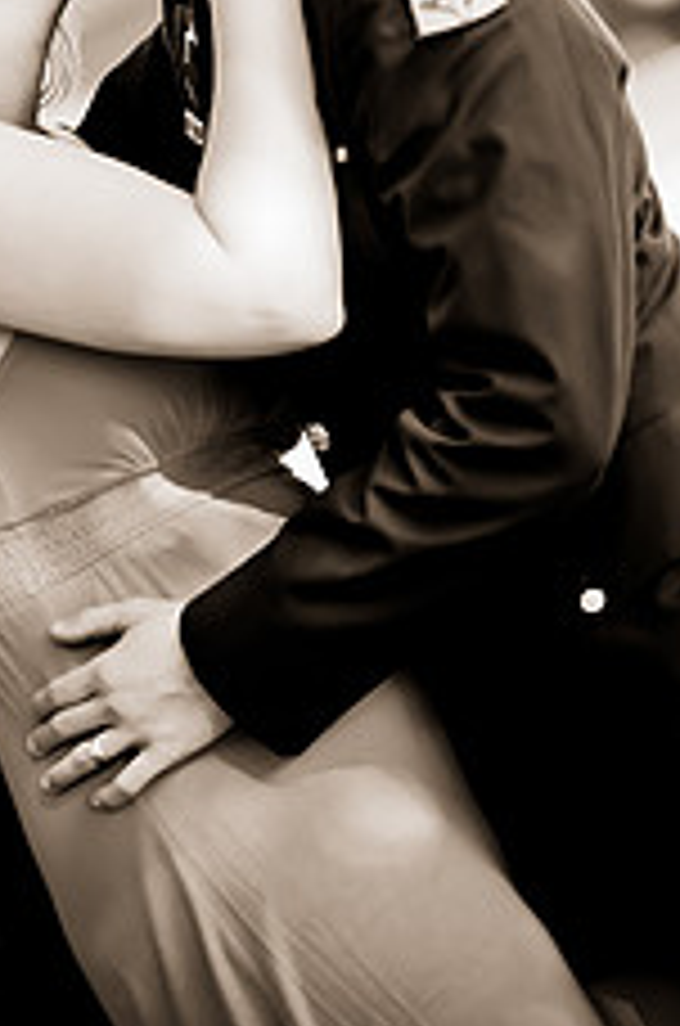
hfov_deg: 2.3
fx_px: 16877
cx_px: 254
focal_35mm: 593
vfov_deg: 3.5
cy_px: 238
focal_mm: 200
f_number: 2.8
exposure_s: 1/500
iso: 200
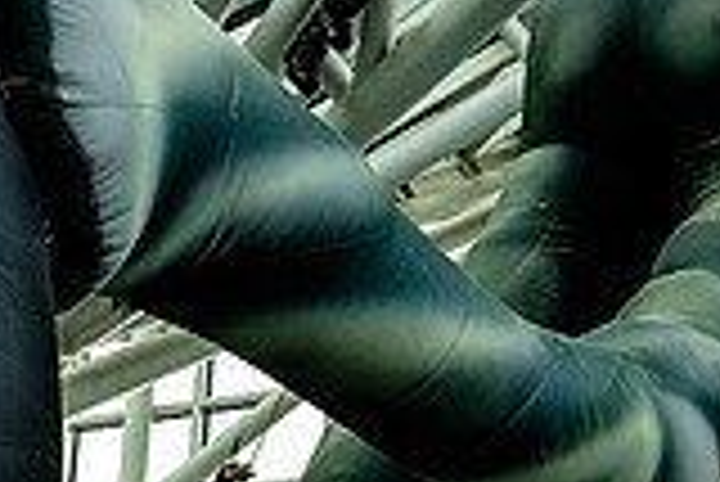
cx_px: 896
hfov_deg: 19.4
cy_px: 345
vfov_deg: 14.0
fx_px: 1962
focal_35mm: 98
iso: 400
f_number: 6.4
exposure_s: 1/240
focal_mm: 18
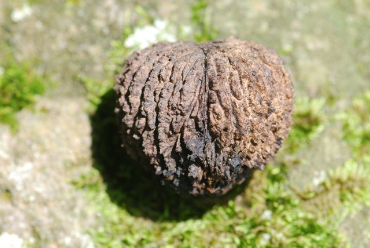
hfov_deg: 13.0
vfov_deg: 8.7
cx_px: 185
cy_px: 124
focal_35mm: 158
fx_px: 1620
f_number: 7.1
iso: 200
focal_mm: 105
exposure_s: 1/125
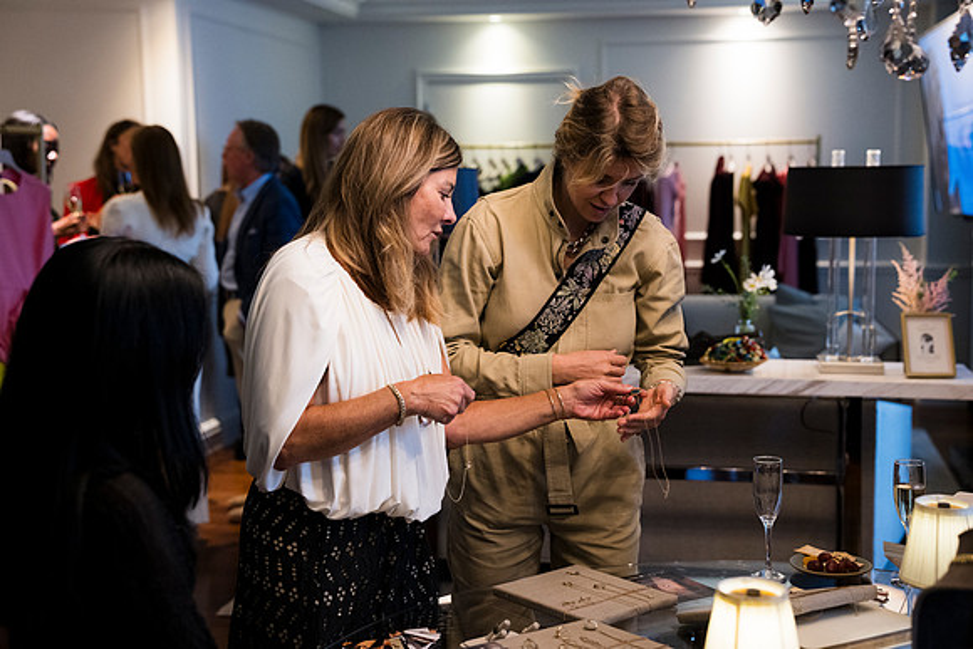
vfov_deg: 27.5
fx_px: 1325
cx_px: 486
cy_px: 324
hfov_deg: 40.3
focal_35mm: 49
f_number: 3.2
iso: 1800
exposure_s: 1/160
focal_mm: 49
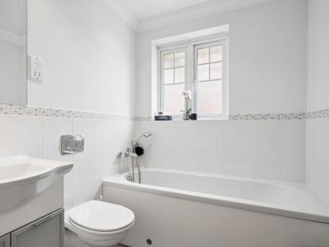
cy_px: 127
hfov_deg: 84.2
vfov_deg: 68.7
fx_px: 181
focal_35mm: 19
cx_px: 144
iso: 100
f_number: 14
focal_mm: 17
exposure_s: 1.6
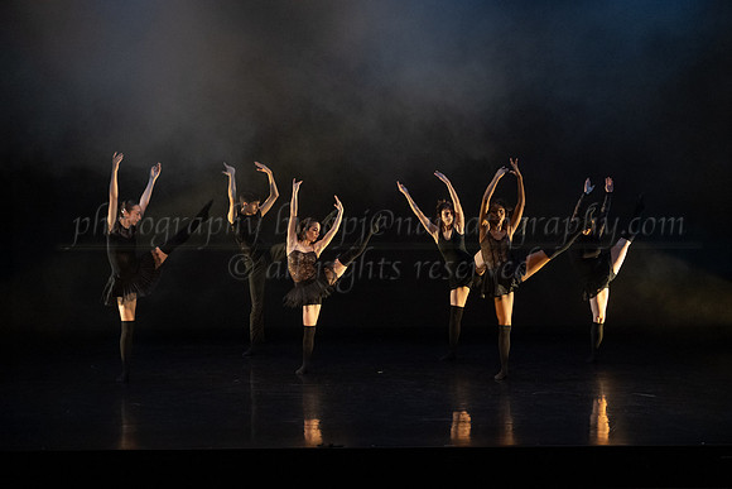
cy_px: 283
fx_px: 1531
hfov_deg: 26.9
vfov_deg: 18.1
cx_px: 389
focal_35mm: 75
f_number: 3.2
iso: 4000
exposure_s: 1/400
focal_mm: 63
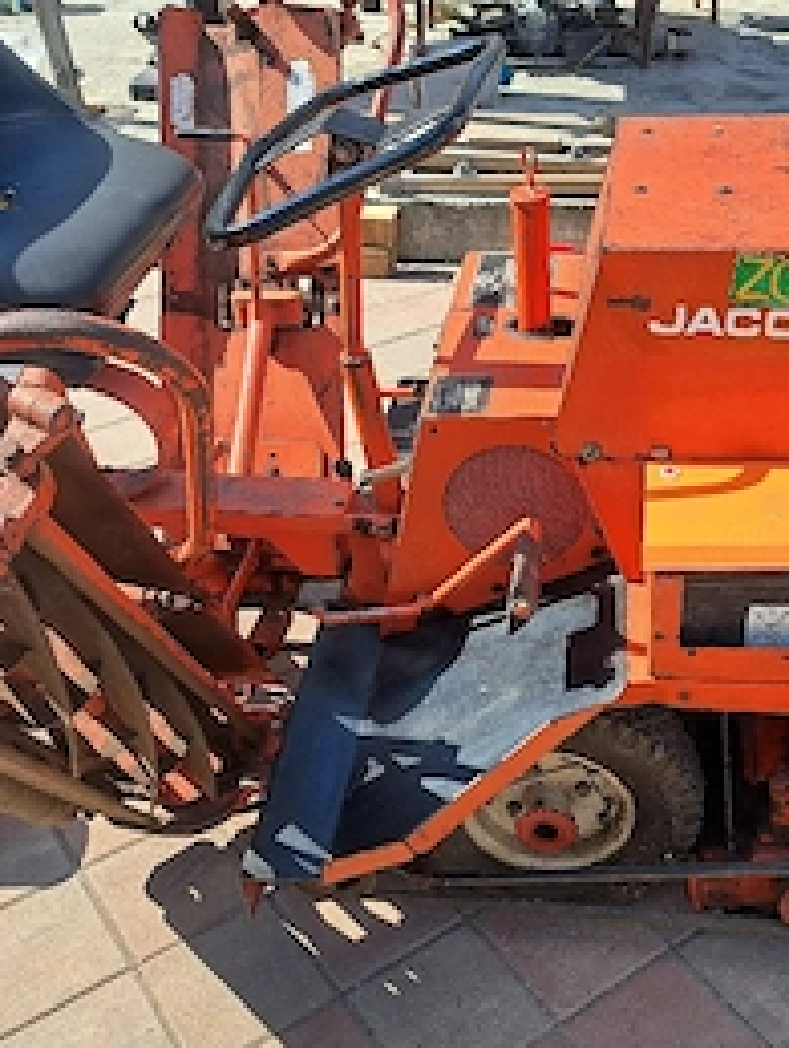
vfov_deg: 49.9
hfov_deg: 38.5
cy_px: 607
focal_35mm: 37
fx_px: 1122
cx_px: 494
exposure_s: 1/833
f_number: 1.8
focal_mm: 5.23
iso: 50
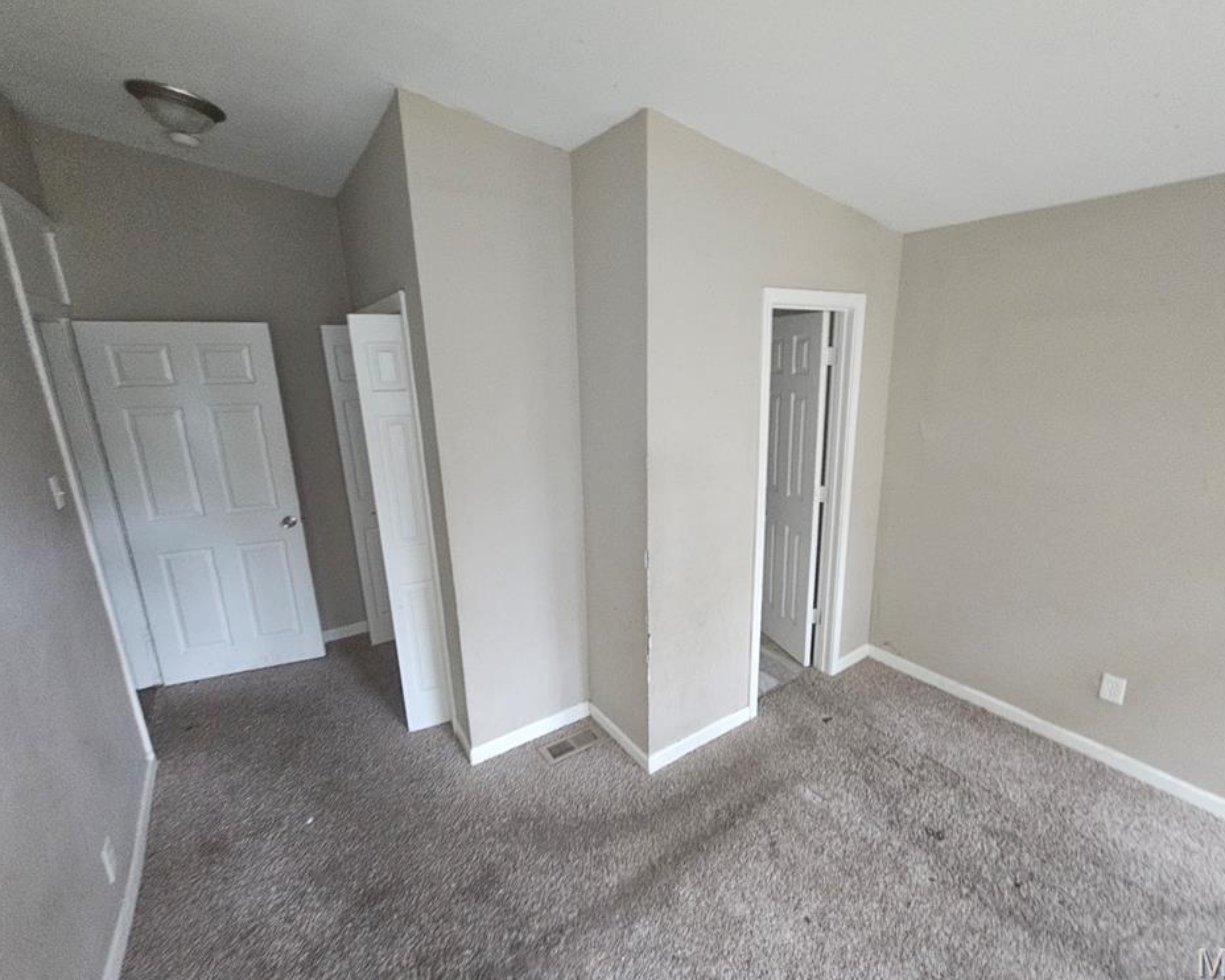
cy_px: 483
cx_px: 653
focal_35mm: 14
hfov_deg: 100.6
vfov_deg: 88.0
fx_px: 507
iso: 500
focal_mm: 2.2
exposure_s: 1/34.6
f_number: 2.2
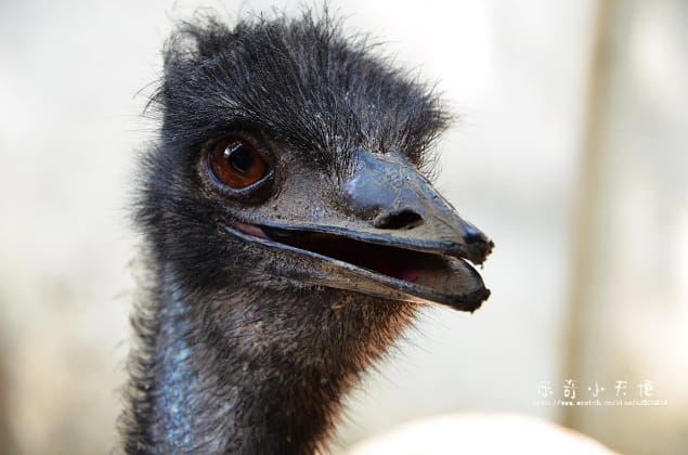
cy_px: 228
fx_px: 2631
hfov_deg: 14.9
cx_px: 344
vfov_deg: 9.9
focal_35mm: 138
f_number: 5.6
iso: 800
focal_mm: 92
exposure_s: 1/160
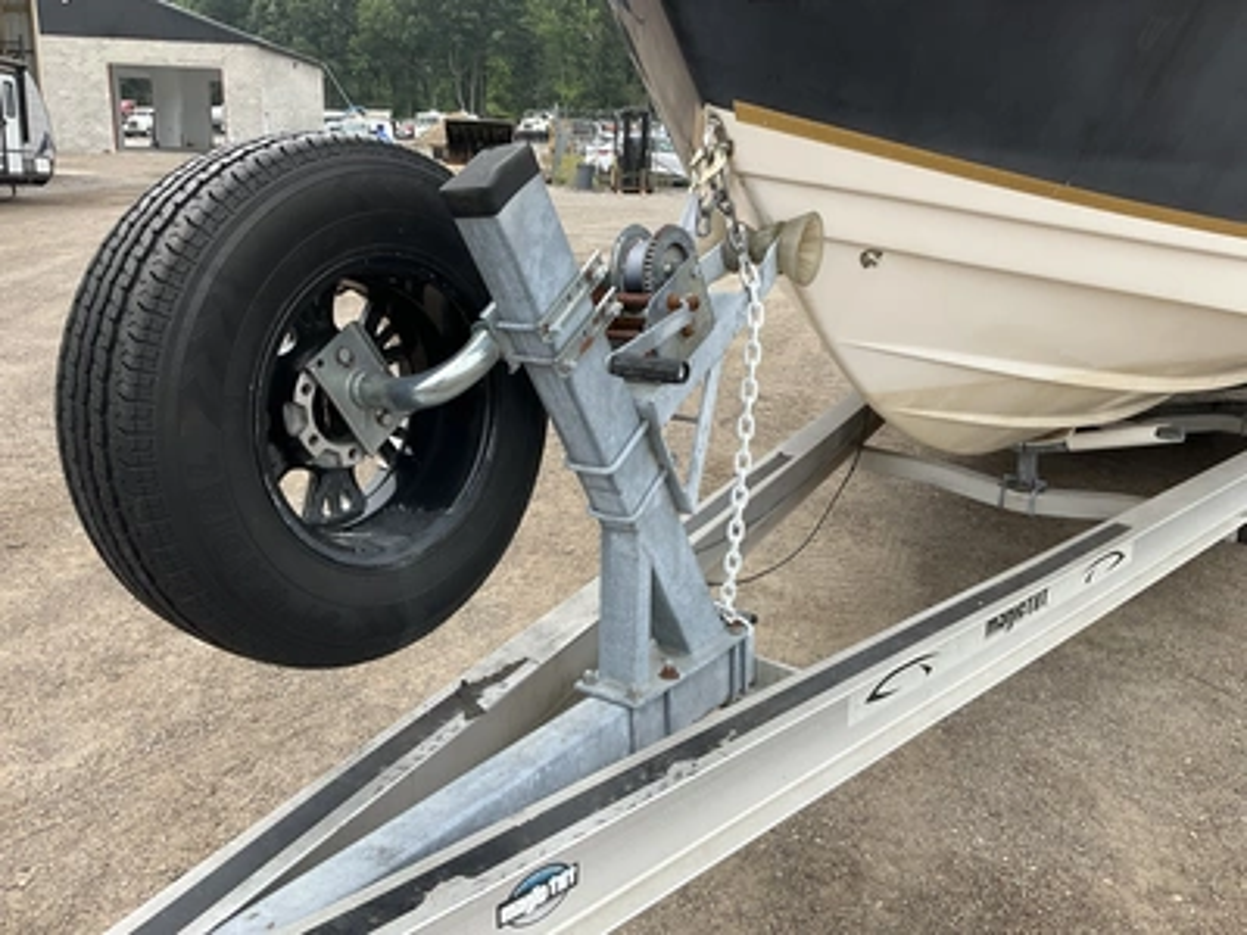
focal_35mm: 29
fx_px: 1045
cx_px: 624
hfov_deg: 61.7
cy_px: 468
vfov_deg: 48.2
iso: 25
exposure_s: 1/719
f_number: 1.8
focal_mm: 3
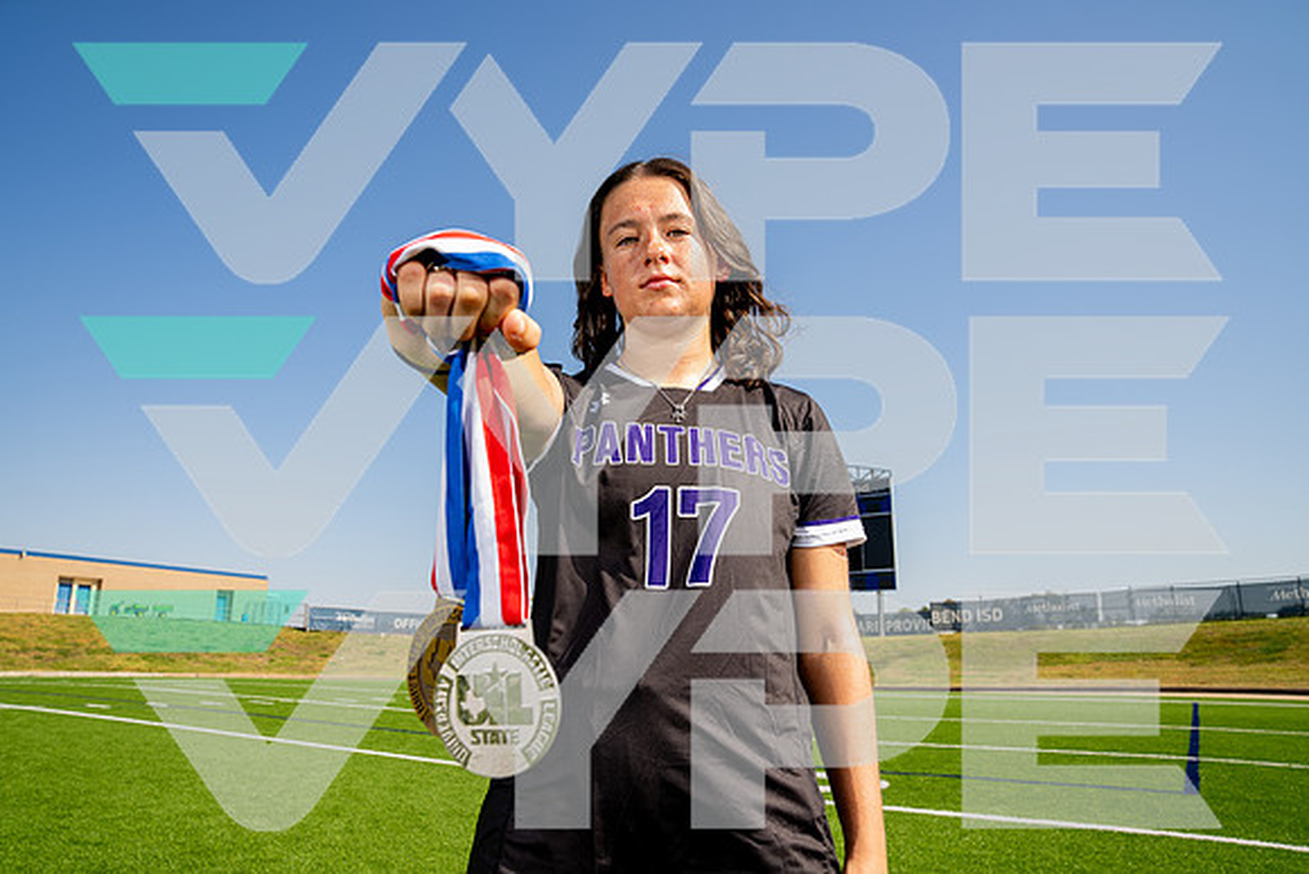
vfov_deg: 53.2
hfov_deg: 73.7
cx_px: 654
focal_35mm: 24
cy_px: 437
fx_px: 873
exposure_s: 1/125
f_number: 7.1
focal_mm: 24
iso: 50
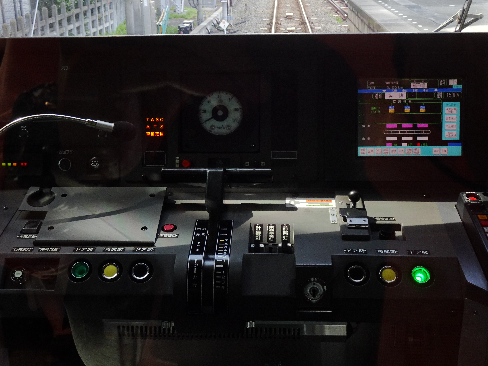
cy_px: 183
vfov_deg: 31.5
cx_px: 244
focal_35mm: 46
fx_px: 648
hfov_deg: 41.2
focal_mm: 7.53
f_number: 4.5
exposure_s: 1/13
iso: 200
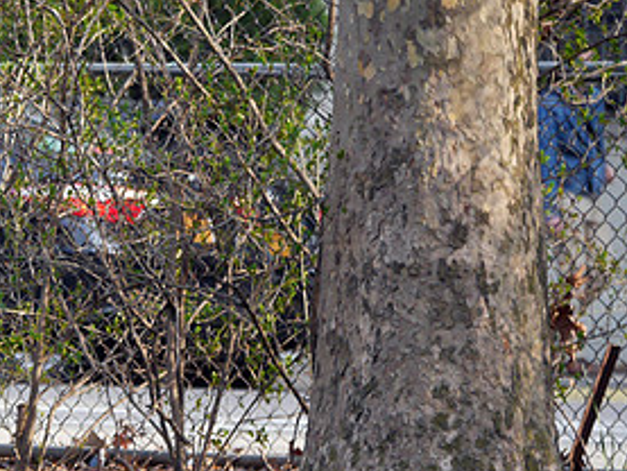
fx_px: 7593
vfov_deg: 3.6
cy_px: 361
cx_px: 100
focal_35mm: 419
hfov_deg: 4.7
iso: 500
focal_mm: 100
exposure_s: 1/400
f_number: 4
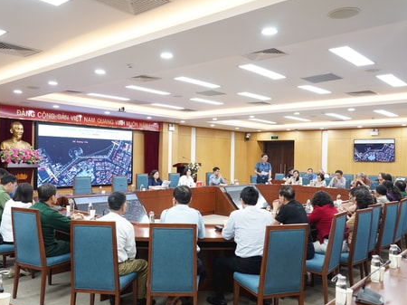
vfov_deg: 46.7
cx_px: 196
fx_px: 353
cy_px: 160
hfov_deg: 60.0
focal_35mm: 30
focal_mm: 26
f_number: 5.6
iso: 2000
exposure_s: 1/100
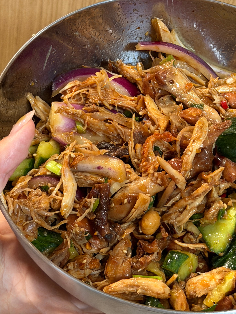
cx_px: 182
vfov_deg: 19.7
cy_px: 71
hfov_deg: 14.9
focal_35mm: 99
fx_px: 900
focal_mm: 6.76
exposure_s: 1/33
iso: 250
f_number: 1.78
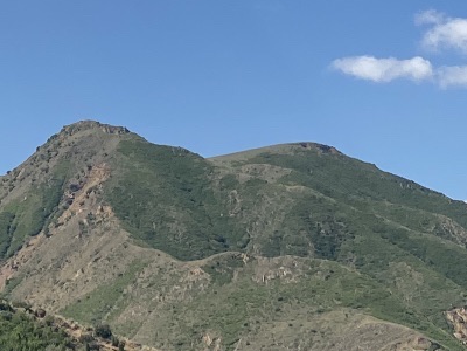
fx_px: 1767
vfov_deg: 11.0
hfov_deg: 14.7
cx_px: -57
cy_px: -116
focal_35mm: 131
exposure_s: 1/3984
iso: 32
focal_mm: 4.25
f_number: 1.8
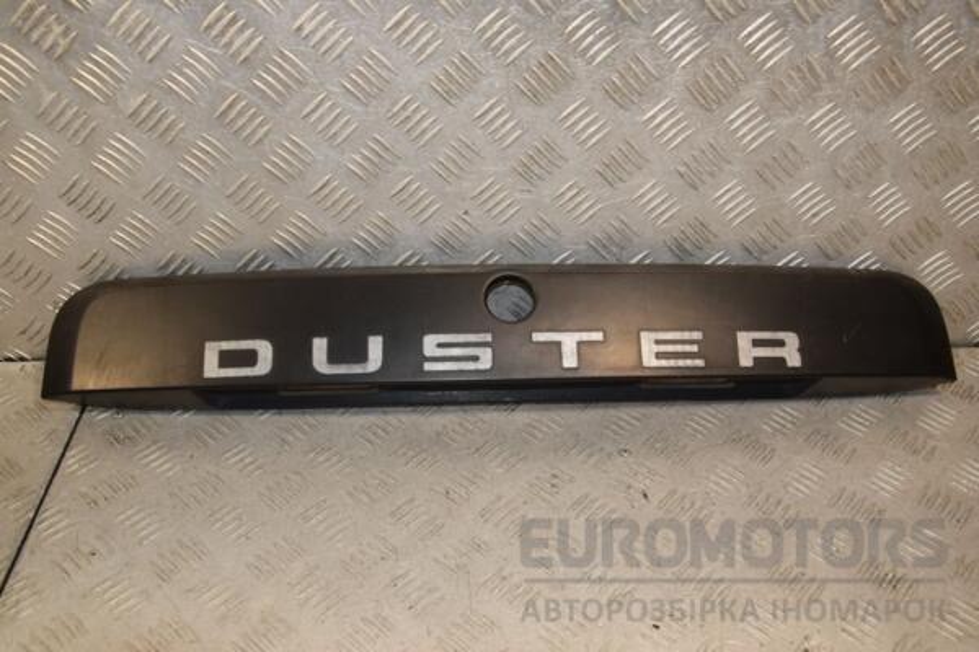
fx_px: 979
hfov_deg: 53.1
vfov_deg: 36.9
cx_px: 490
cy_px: 326
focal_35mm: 36
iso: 800
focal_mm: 24
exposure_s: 1/200
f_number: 6.3
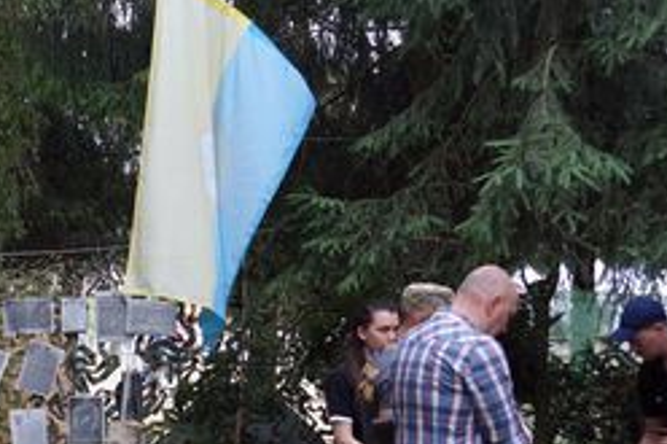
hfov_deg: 21.9
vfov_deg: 14.4
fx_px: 1722
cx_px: 231
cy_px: 448
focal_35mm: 93
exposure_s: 1/160
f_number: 4
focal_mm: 22
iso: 320
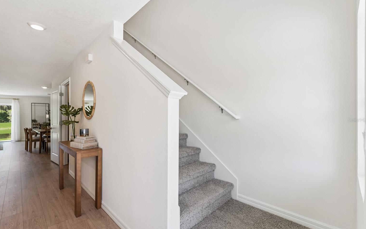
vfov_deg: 71.2
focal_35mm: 16
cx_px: 177
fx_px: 160
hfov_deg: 97.8
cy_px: 120
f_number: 2.8
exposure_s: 1/125
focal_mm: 10
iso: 100
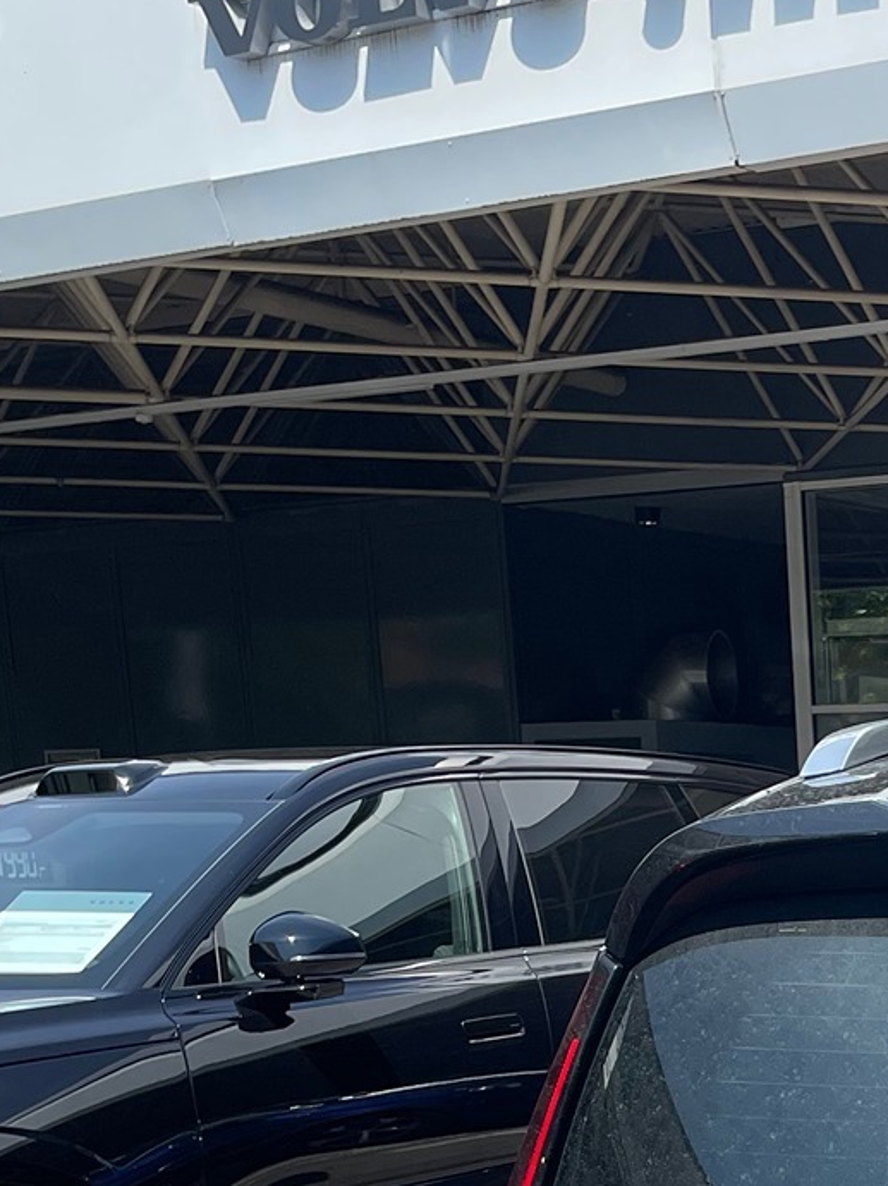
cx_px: 1223
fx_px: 2601
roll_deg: +1.4
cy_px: 1463
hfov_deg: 17.8
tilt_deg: -12.9
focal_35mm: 76
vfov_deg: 23.3
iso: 32
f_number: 1.6
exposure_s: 1/1887
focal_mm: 4.2
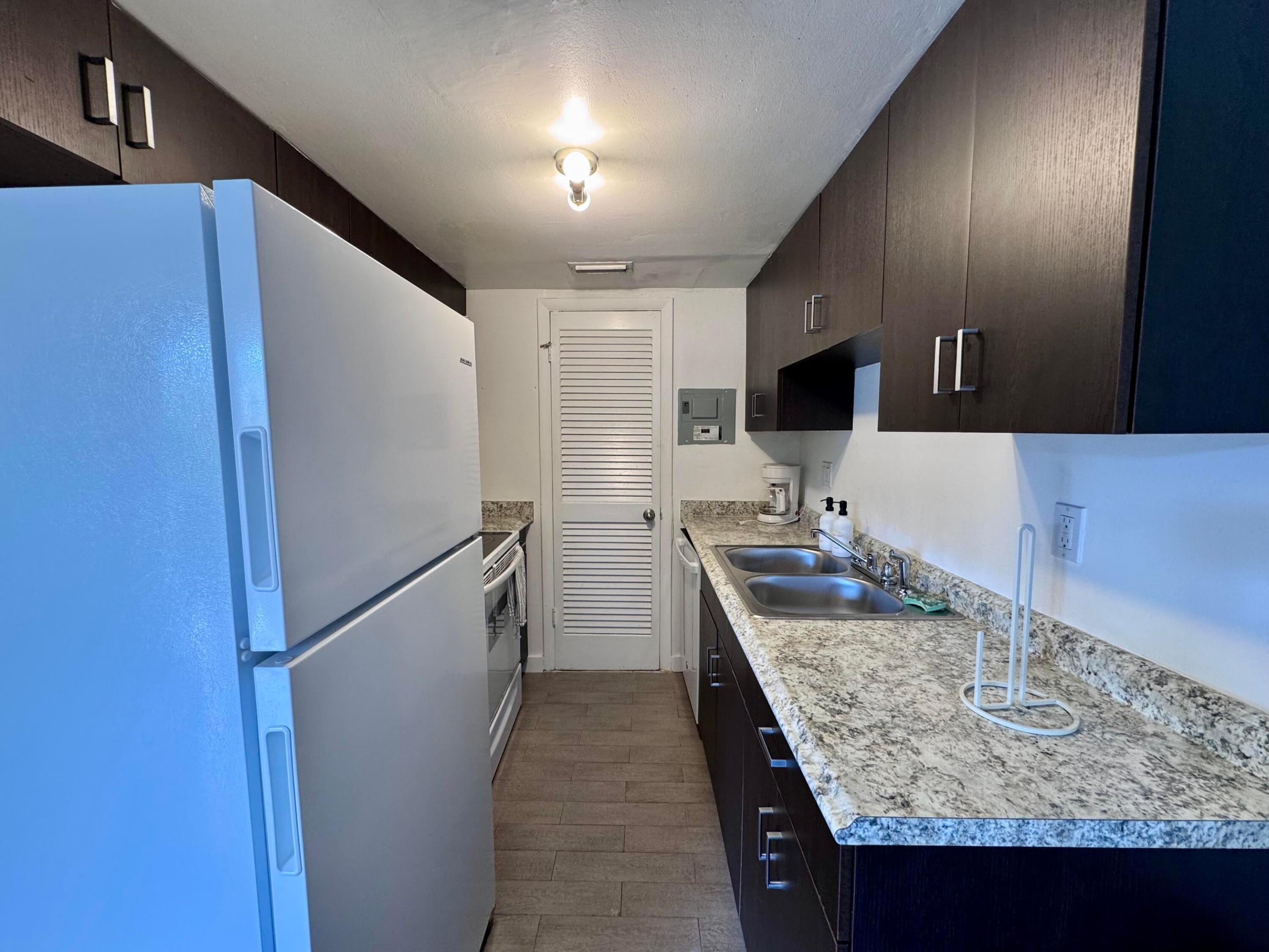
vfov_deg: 85.7
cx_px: 634
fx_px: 513
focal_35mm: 14
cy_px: 476
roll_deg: +0.9
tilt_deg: -5.3
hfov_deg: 102.1
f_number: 2.2
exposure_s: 1/120
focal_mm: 2.22
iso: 160
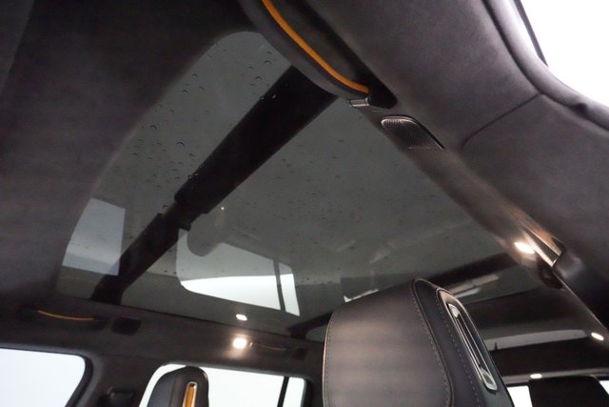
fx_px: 288
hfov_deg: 93.3
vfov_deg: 70.5
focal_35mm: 17
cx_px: 304
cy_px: 204
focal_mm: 17
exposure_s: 1/100
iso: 64000
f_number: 5.6
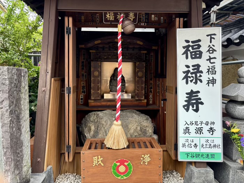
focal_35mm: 26
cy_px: 92
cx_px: 122
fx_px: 183
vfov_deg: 53.1
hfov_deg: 67.3
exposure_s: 1/121
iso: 50
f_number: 1.6
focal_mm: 5.96
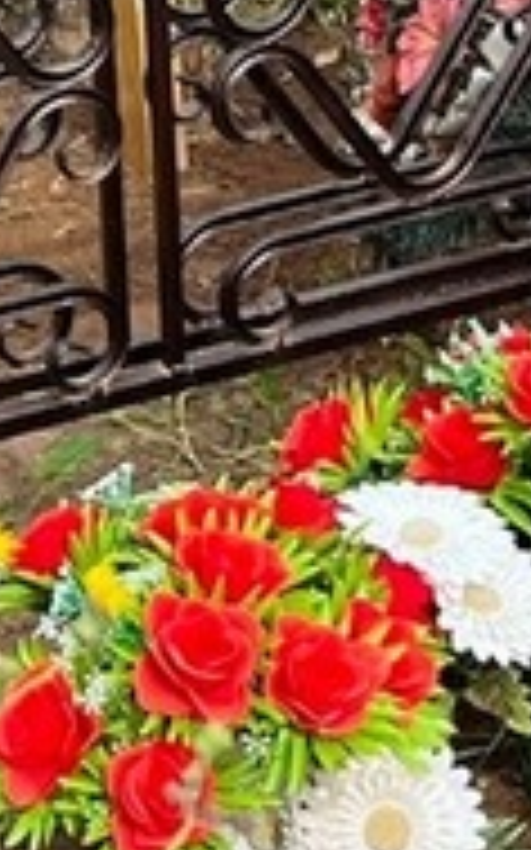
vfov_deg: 14.0
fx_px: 3453
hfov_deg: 8.8
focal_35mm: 149
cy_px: 373
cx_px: 360
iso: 50
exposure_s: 1/1553
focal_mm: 5.7
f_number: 1.5
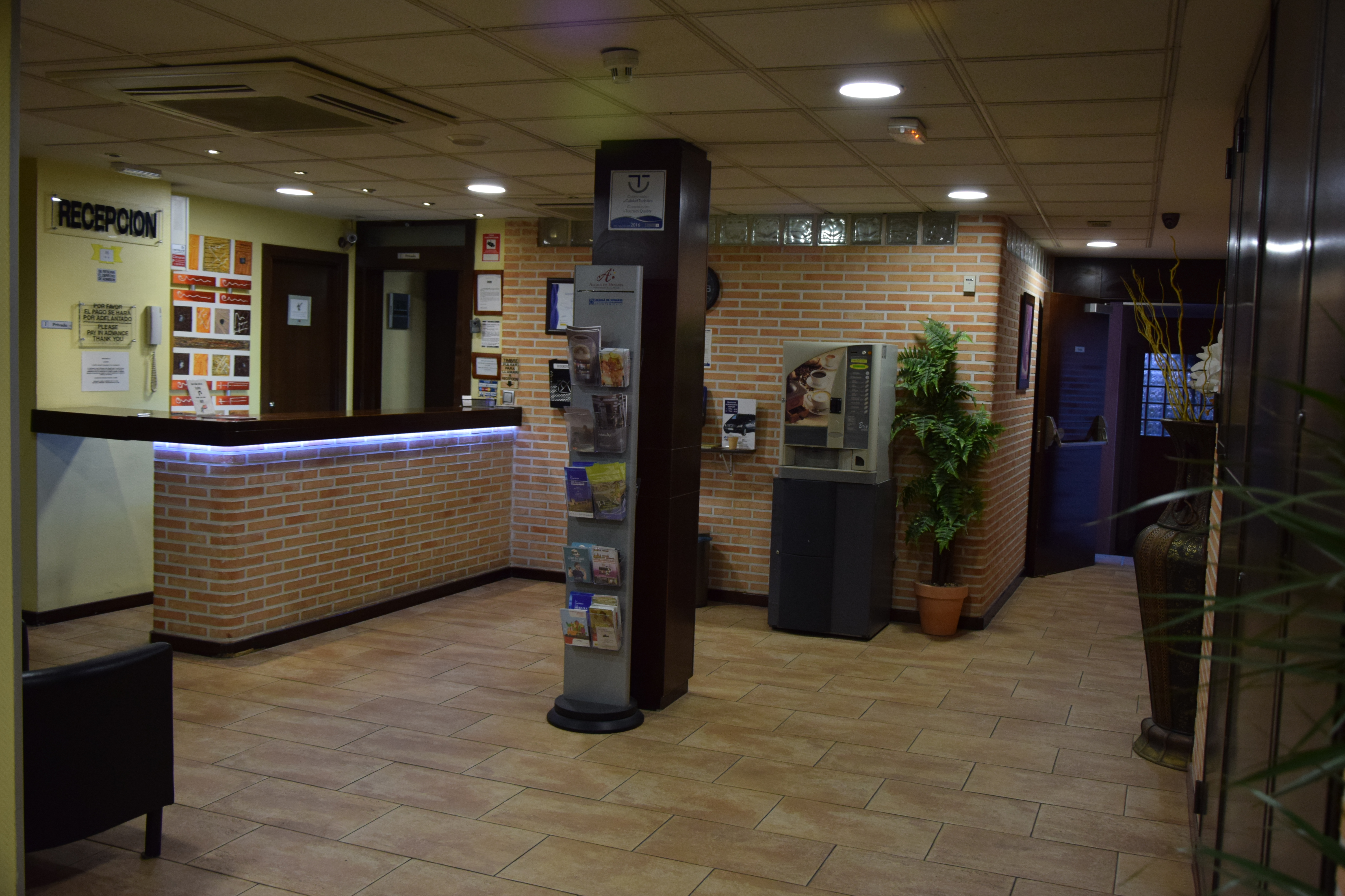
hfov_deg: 59.5
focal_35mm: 32
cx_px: 672
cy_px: 448
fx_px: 1177
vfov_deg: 41.7
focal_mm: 21
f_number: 3.8
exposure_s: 1/60
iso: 900
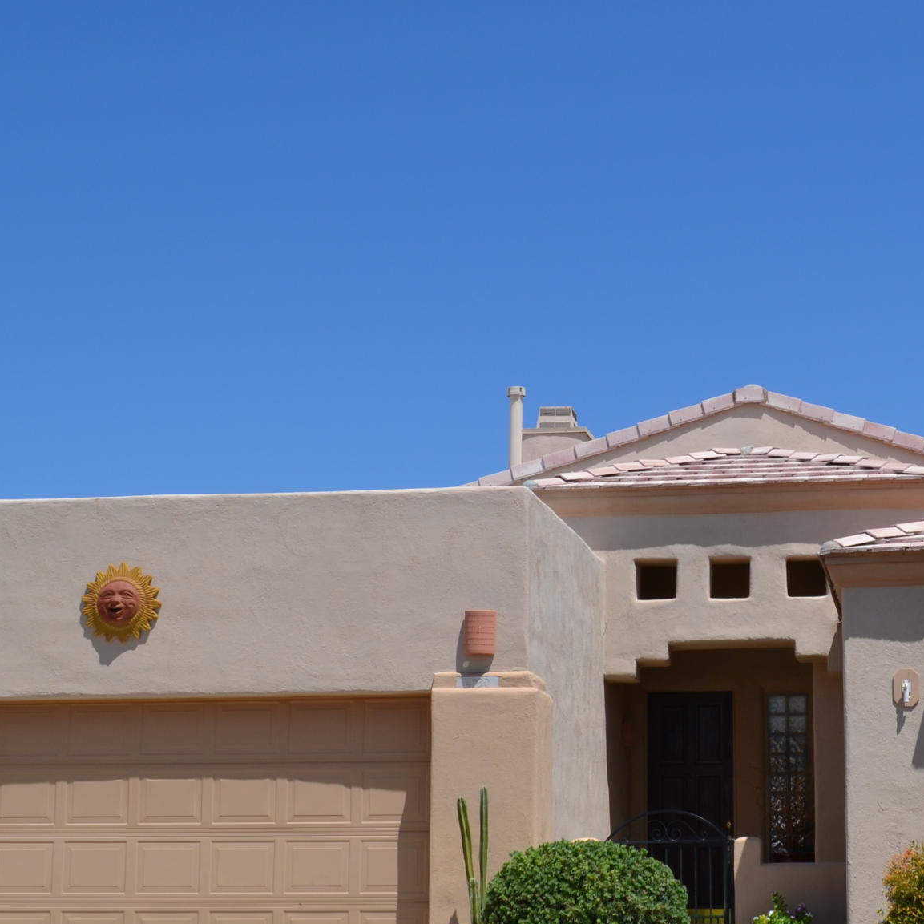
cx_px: 789
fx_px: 2205
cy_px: 435
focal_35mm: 73
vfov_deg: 23.7
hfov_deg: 23.2
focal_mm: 22
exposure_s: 1/320
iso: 100
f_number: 9
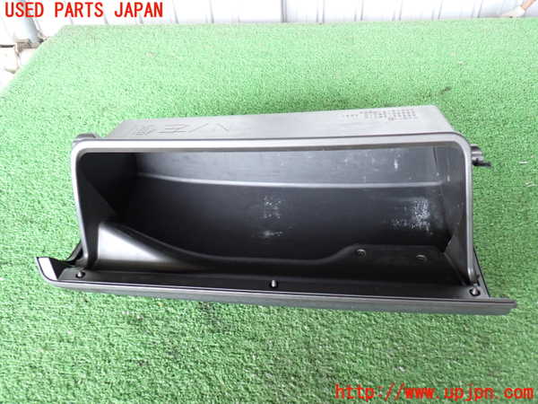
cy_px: 202
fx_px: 466
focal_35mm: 30
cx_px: 269
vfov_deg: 46.8
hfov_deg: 60.0
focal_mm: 5.4
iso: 320
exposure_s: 1/30
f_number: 2.3
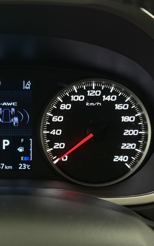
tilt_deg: -23.6
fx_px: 457
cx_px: 2
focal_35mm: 68
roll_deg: -0.2
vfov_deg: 30.2
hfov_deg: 18.7
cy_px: 123
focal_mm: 6.76
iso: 400
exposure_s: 1/33
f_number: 1.78
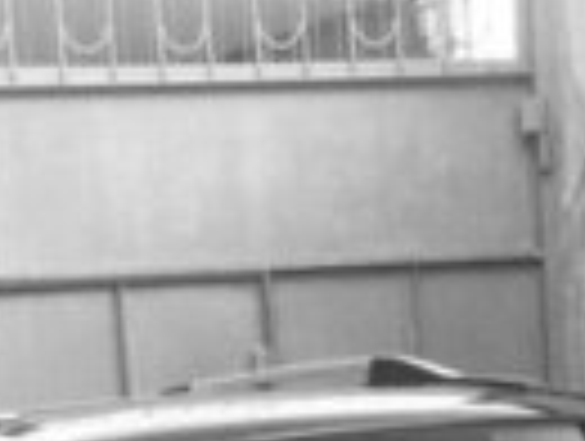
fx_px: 2827
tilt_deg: -11.7
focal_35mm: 167
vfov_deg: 8.3
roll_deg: +1.2
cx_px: 486
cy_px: 1001
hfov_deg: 11.8
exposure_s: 1/120
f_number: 2.4
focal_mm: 4.12
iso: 50
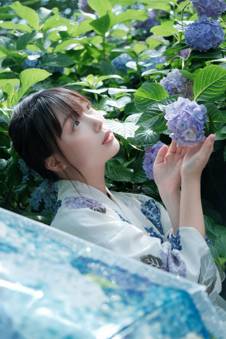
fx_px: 640
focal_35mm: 68
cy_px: 170
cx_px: 113
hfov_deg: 20.0
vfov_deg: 29.7
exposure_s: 1/1250
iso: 800
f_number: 2.8
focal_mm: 45.1
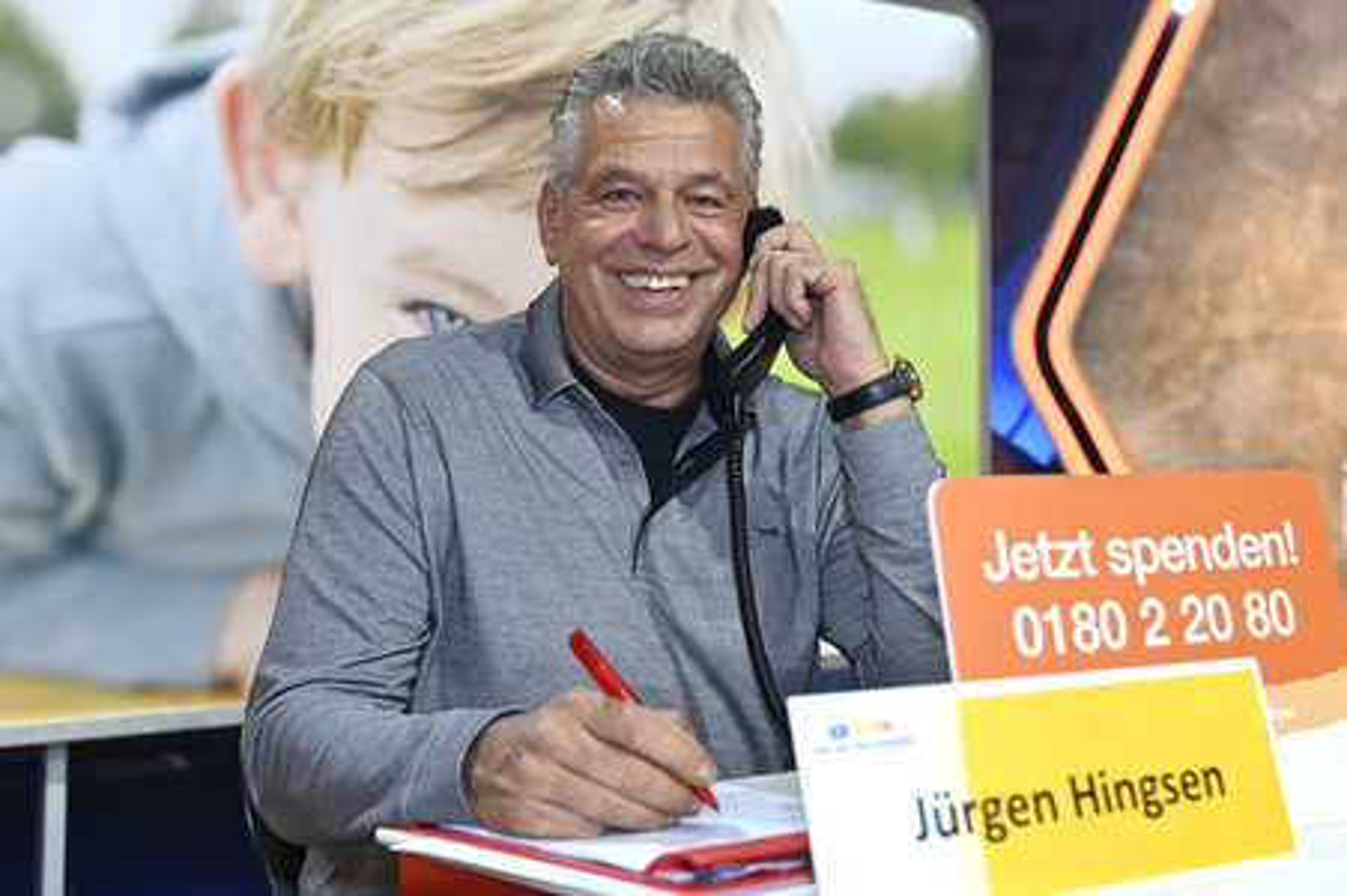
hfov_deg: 53.2
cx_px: 674
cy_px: 448
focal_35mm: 36
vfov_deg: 36.8
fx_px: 1346
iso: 1000
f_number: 4
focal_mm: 36
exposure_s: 1/200
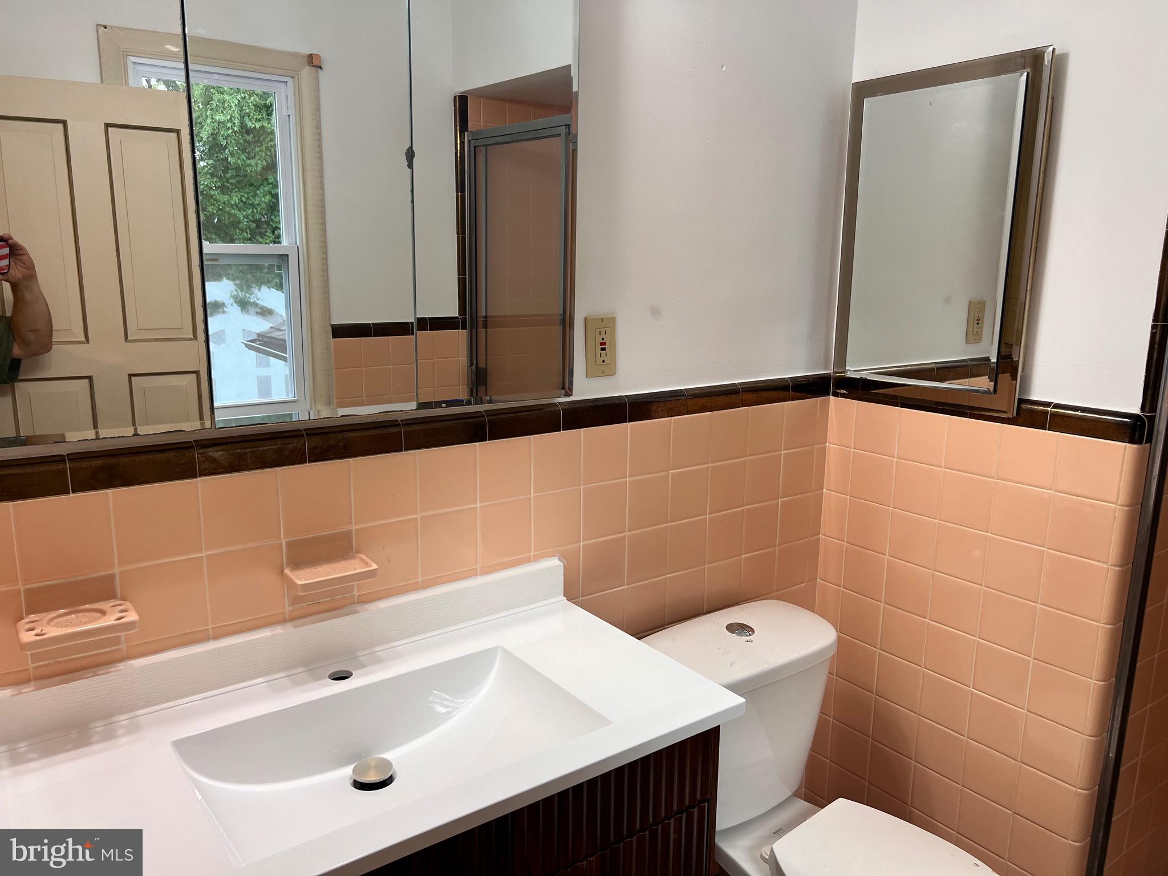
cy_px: 438
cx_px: 584
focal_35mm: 26
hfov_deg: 67.3
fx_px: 877
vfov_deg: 53.1
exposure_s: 1/120
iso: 80
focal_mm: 5.7
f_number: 1.5
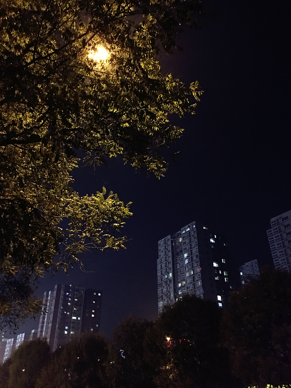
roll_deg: +0.8
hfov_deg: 48.2
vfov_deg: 61.7
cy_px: 194
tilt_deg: +32.6
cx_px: 146
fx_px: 325
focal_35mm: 29
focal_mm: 4.15
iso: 200
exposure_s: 1/4
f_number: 2.2
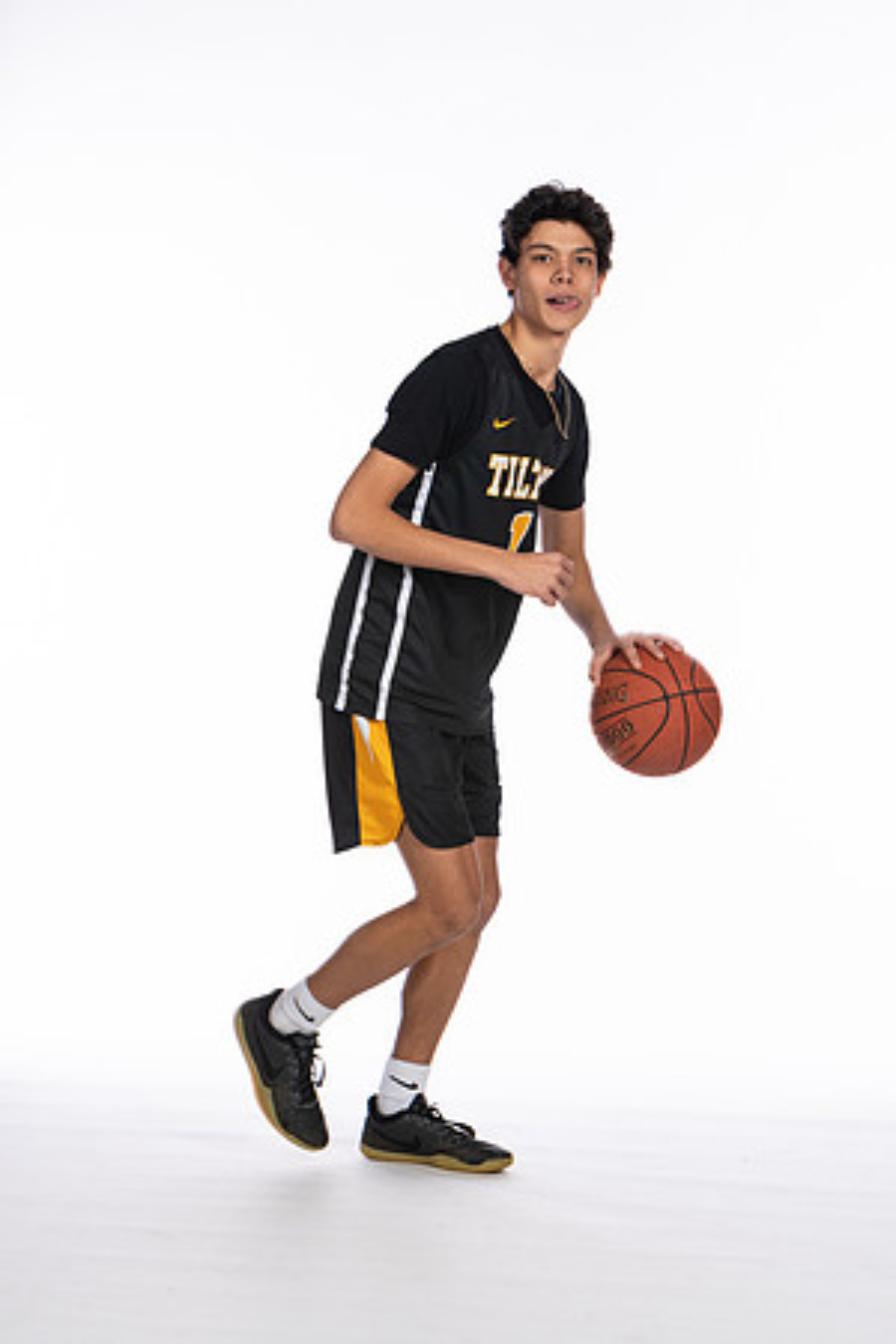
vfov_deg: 15.9
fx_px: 4816
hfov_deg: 10.6
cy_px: 672
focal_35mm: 129
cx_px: 448
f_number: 5.6
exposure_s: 1/100
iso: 100
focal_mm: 86
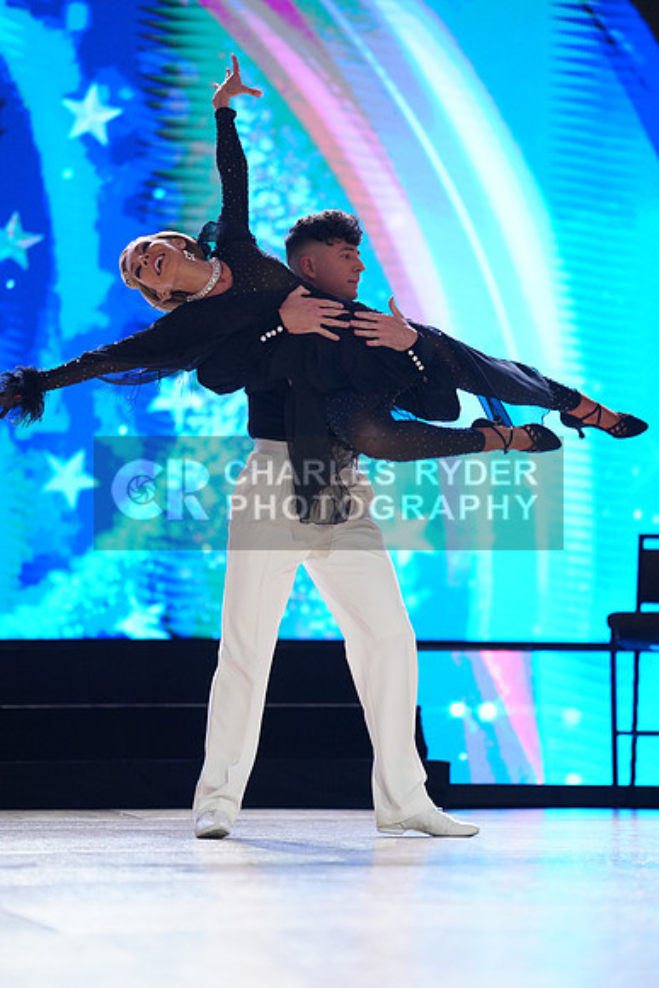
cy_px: 494
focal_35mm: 185
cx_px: 330
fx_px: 5076
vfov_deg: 11.1
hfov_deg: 7.4
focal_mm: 185
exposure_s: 1/500
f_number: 2.8
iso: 2000
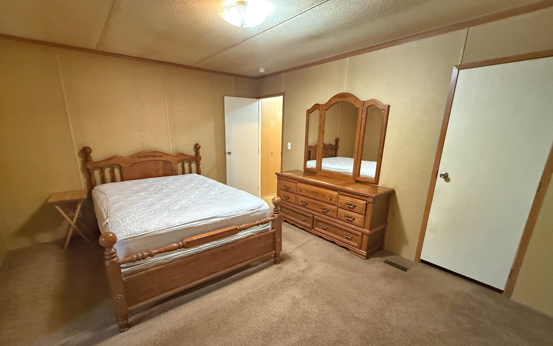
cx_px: 268
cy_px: 194
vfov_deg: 71.0
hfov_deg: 97.8
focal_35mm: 16
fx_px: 241
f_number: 2.2
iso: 800
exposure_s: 1/60
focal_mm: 2.22
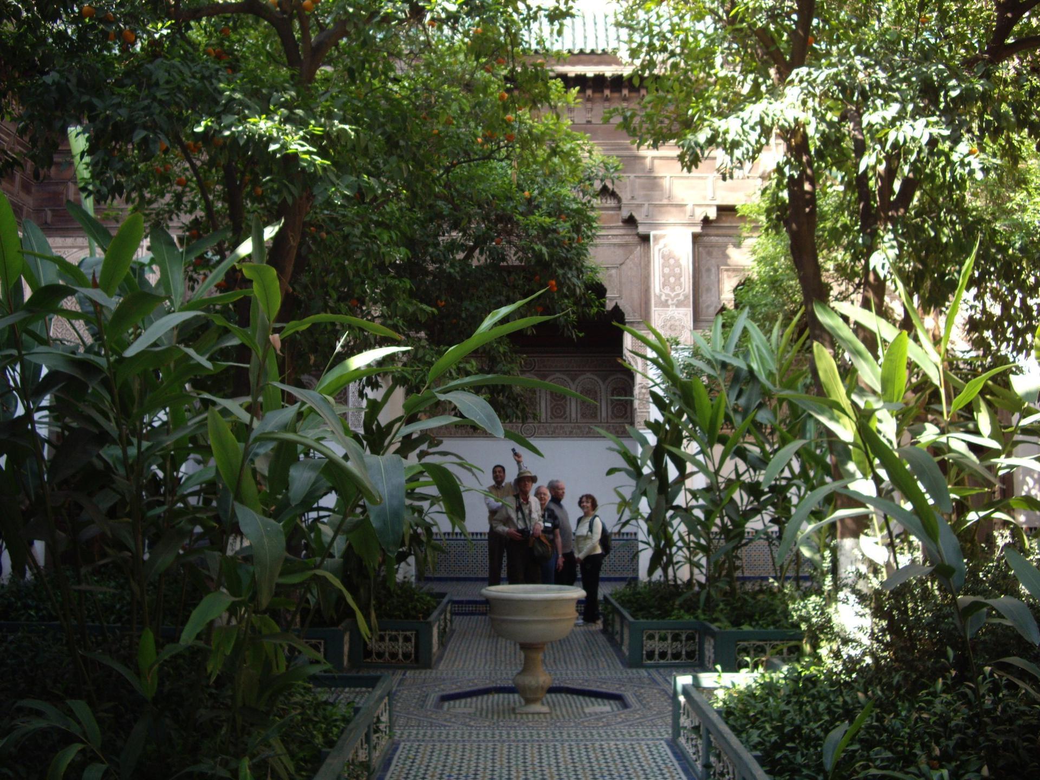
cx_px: 520
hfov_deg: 49.0
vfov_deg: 37.7
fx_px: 1142
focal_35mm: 38
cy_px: 390
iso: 100
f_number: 2.8
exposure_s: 1/100
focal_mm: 7.9
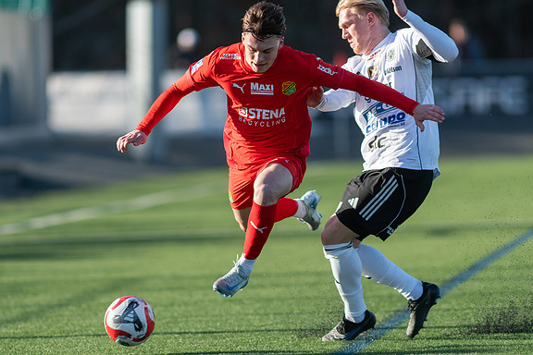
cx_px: 267
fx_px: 6706
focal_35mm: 453
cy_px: 177
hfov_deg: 4.6
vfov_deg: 3.0
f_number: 3.2
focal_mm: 300
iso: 250
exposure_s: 1/2000
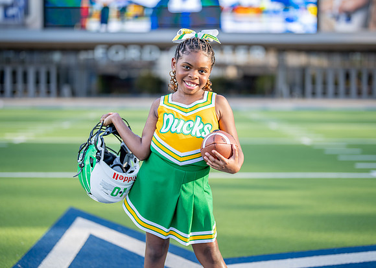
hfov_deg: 34.8
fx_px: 601
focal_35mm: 56
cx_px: 189
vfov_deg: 25.2
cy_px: 125
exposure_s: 1/2000
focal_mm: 50
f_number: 1.2
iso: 100
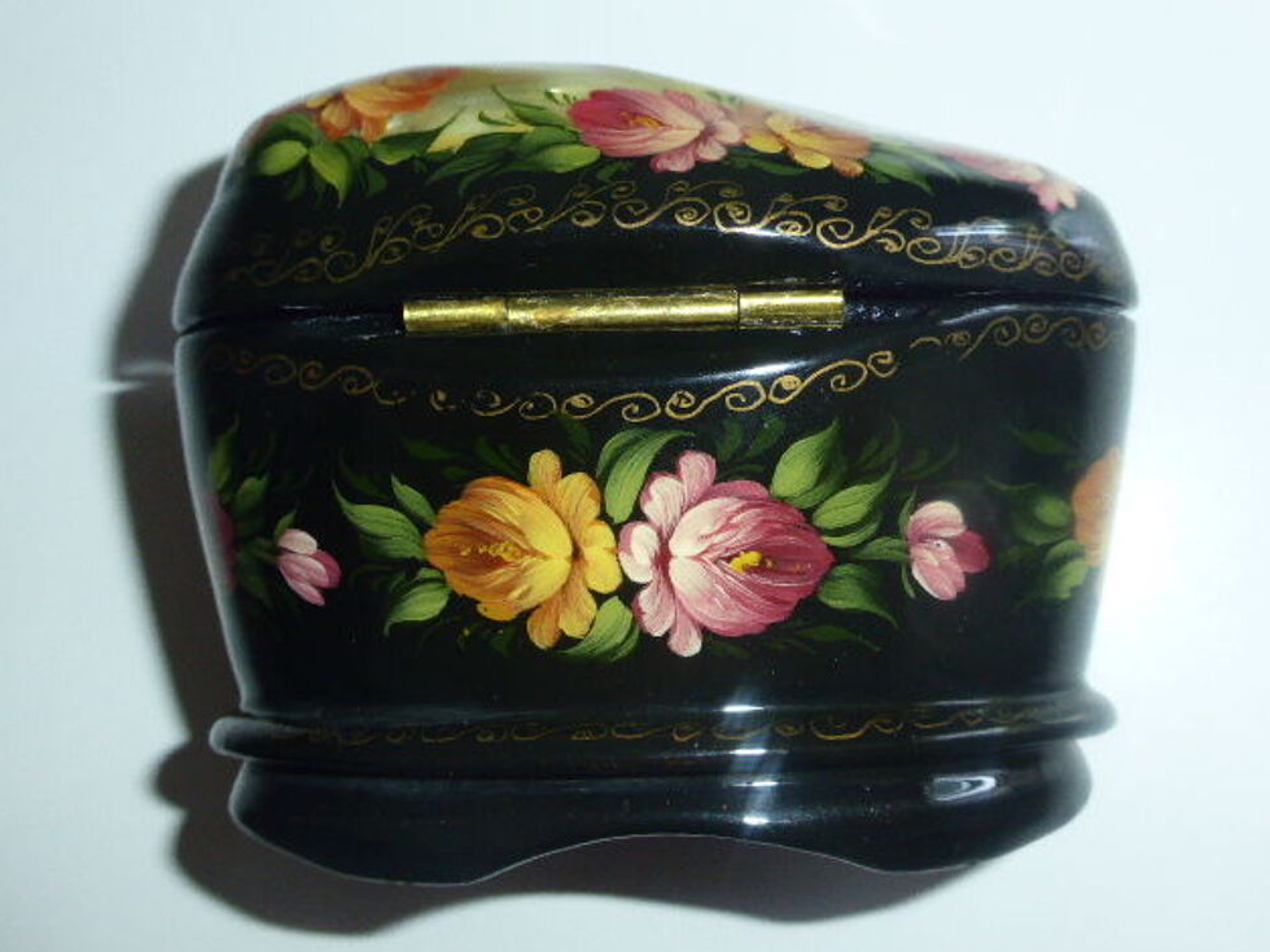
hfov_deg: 38.2
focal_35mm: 50
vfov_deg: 29.1
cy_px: 481
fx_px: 1834
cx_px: 632
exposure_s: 1/60
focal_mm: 8.5
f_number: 4.2
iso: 320
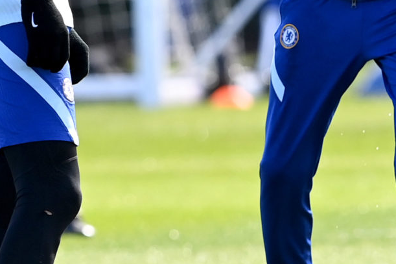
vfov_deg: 0.8
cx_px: 158
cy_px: -58
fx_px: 18441
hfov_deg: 1.2
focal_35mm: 1677
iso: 800
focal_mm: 400
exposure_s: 1/1600
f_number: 4.5
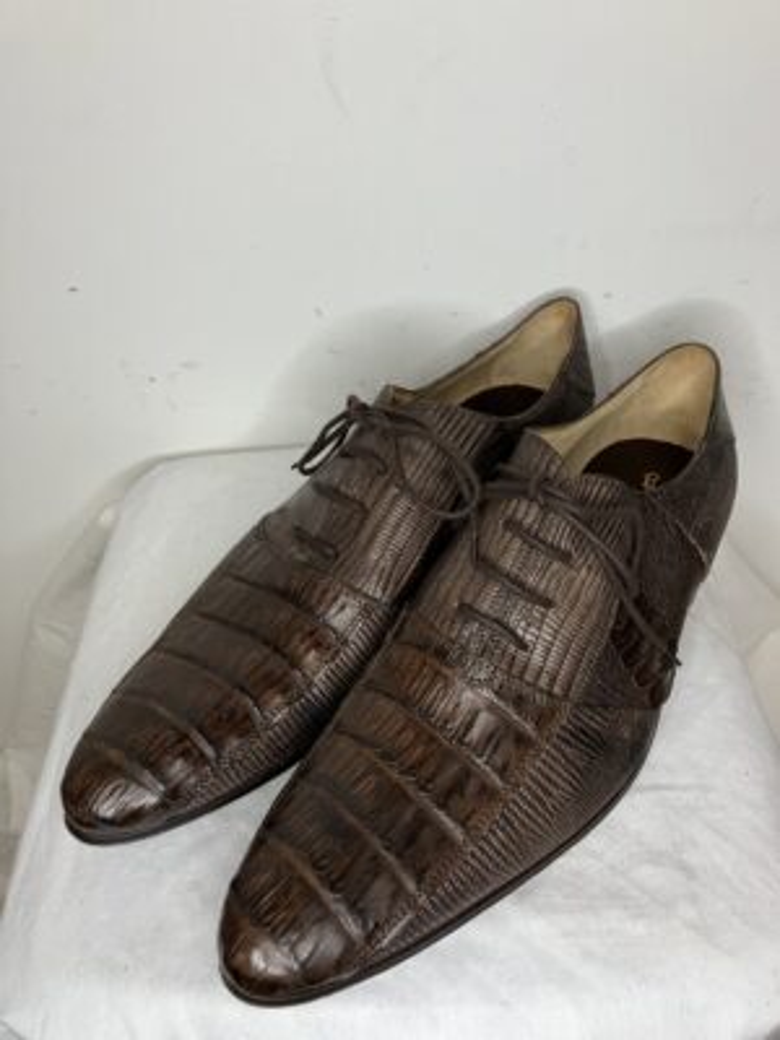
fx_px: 841
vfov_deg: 63.4
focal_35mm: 28
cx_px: 390
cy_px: 520
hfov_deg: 49.7
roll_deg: +4.1
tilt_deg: -44.4
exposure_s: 1/50
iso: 50
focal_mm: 3.99
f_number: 1.8
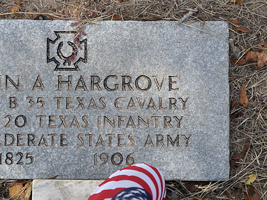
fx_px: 540
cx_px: 71
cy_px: 111
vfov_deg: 21.0
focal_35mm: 70
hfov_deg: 27.5
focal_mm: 32
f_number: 8
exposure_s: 1/60
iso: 200
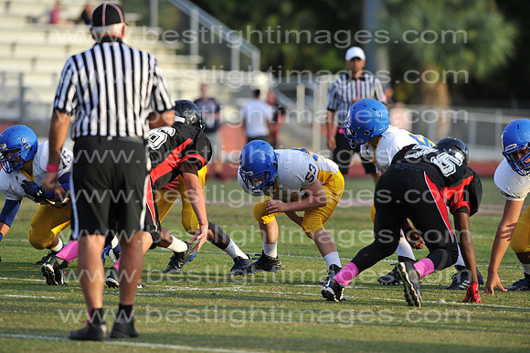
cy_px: 176
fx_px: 4414
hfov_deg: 6.9
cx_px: 265
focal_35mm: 300
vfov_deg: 4.6
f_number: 4
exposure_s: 1/2000
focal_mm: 300
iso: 1000
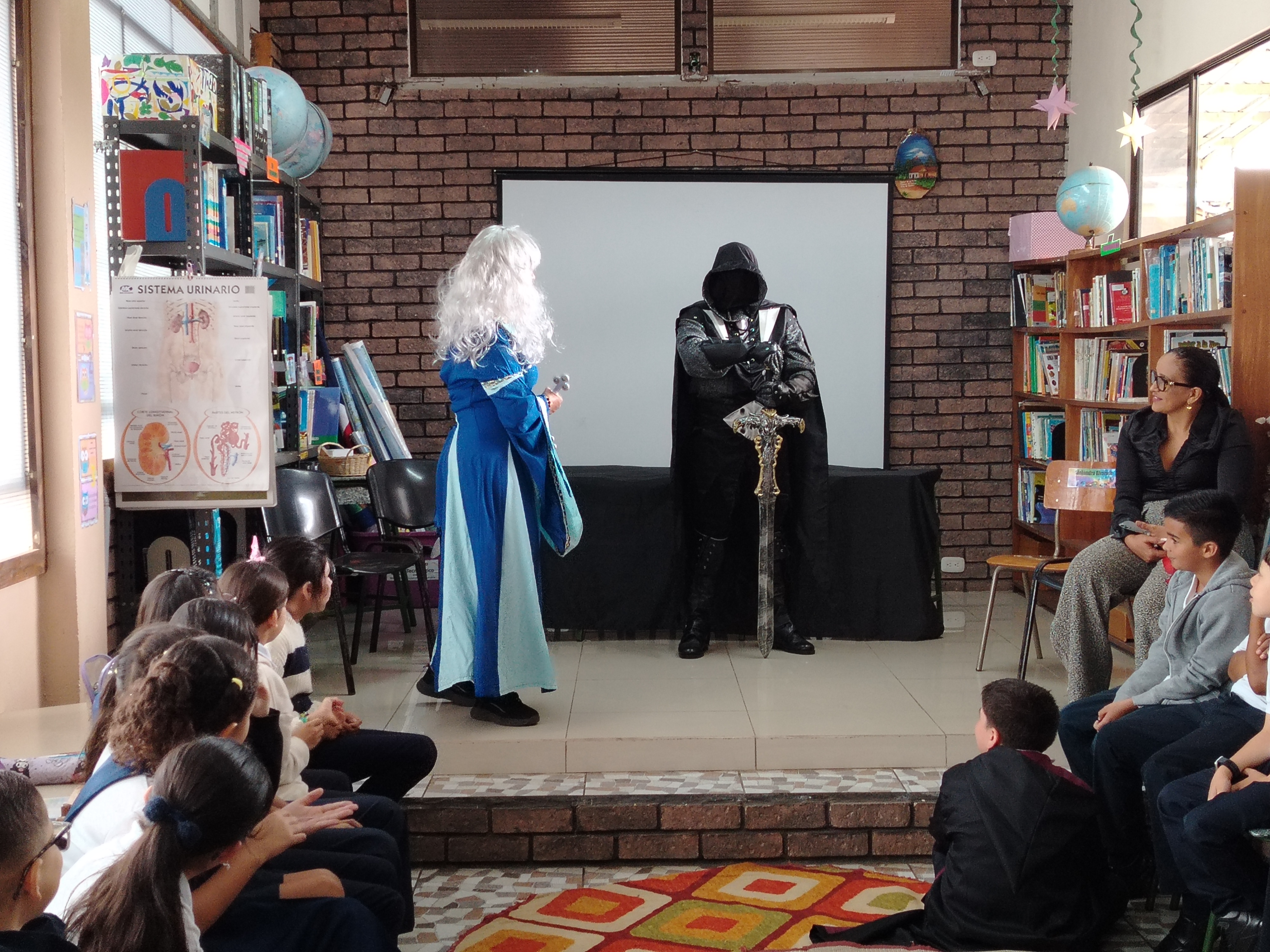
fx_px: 1761
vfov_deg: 30.3
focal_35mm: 48
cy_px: 476
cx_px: 635
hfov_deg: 39.7
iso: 1022
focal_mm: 5.25
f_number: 1.75
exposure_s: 1/100
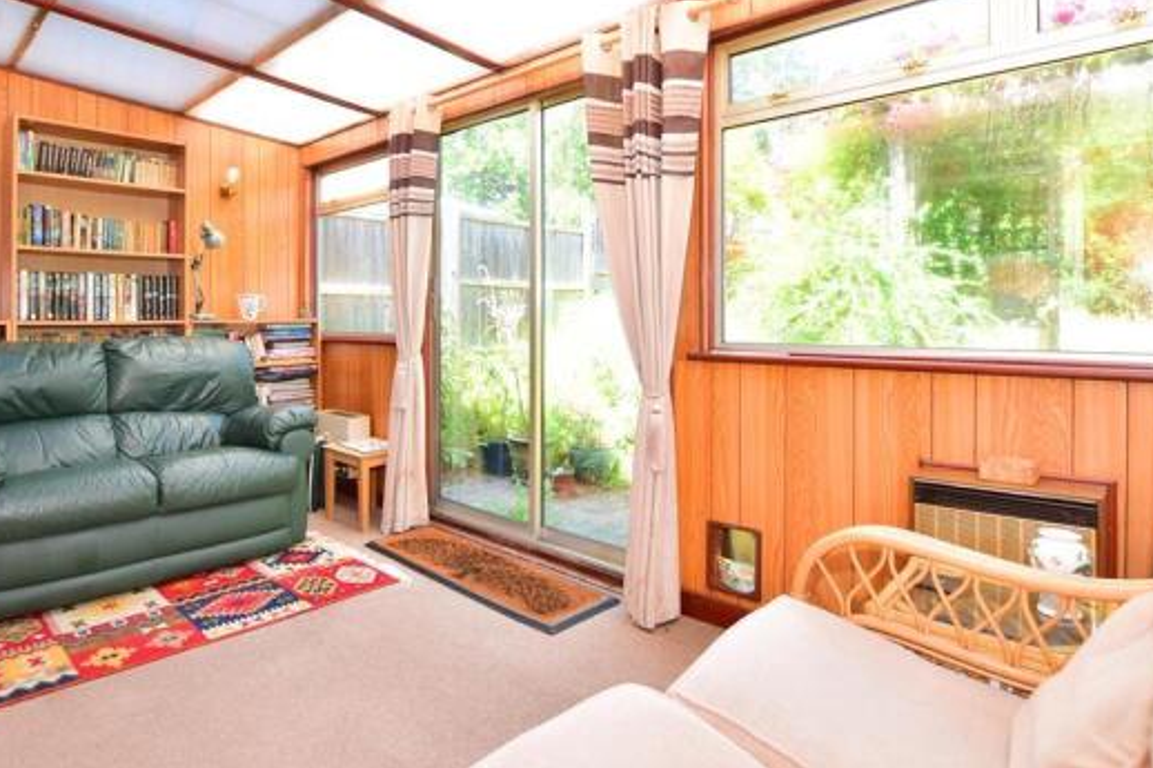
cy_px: 331
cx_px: 452
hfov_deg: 85.7
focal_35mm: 19
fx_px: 608
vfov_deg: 64.2
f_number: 7.1
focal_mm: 10
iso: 400
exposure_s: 1/60
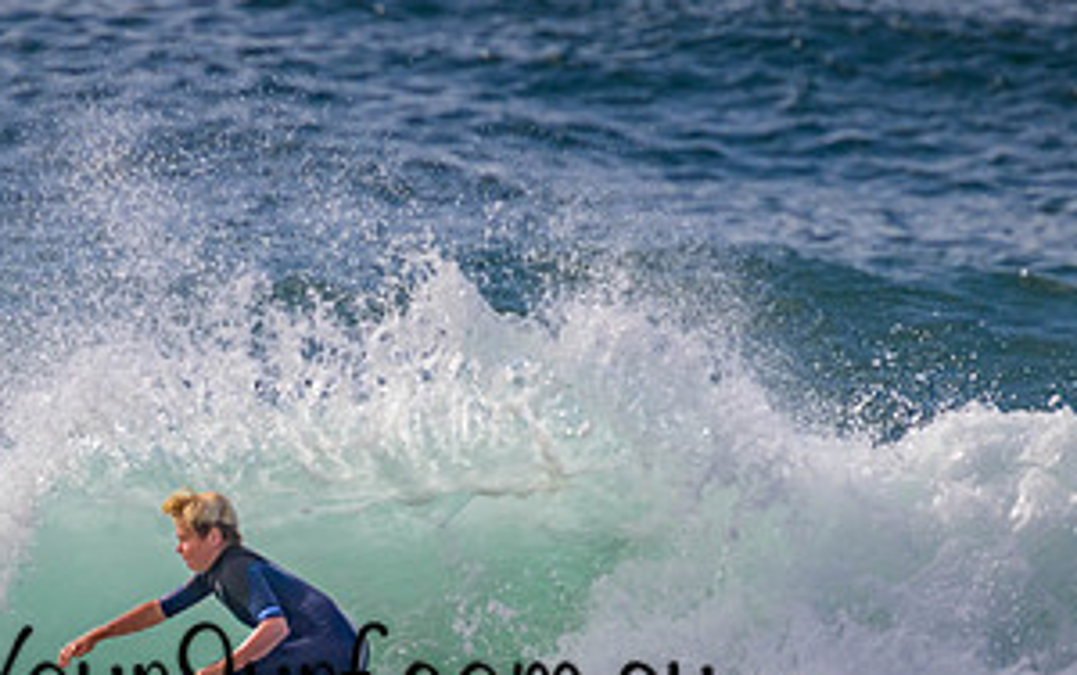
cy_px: 648
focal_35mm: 1575
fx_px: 46264
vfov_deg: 0.8
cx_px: 334
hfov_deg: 1.3
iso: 800
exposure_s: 1/2000
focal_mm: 800
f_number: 11
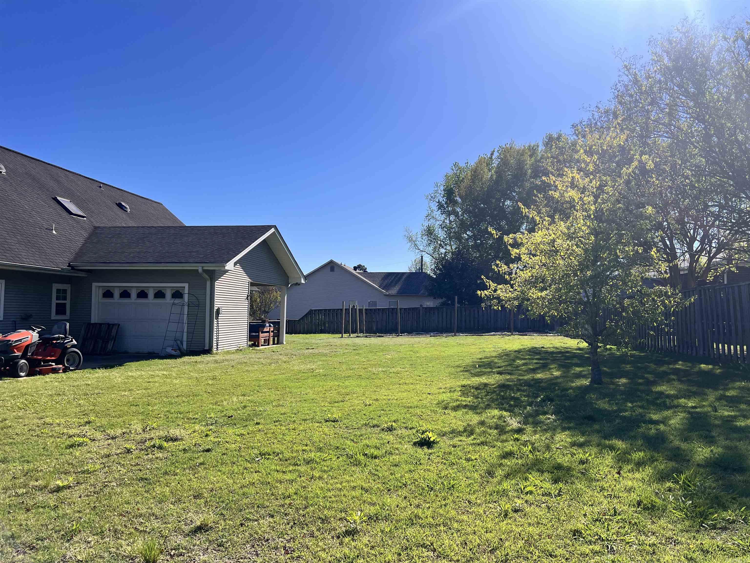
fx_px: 563
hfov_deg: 67.3
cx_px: 375
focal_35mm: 26
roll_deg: -0.5
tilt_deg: +1.9
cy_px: 282
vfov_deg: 53.1
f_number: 1.5
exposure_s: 1/5076
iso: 50
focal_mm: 5.7
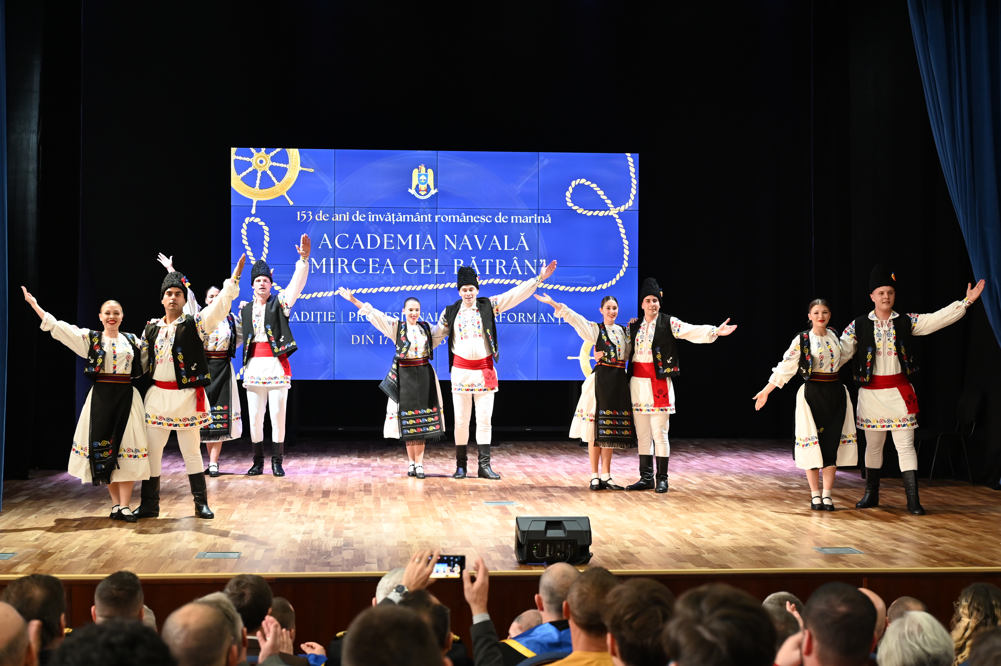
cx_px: 500
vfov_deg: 26.0
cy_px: 333
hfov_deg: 38.2
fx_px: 1445
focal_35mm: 52
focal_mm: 52
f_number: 4
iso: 2000
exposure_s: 1/125
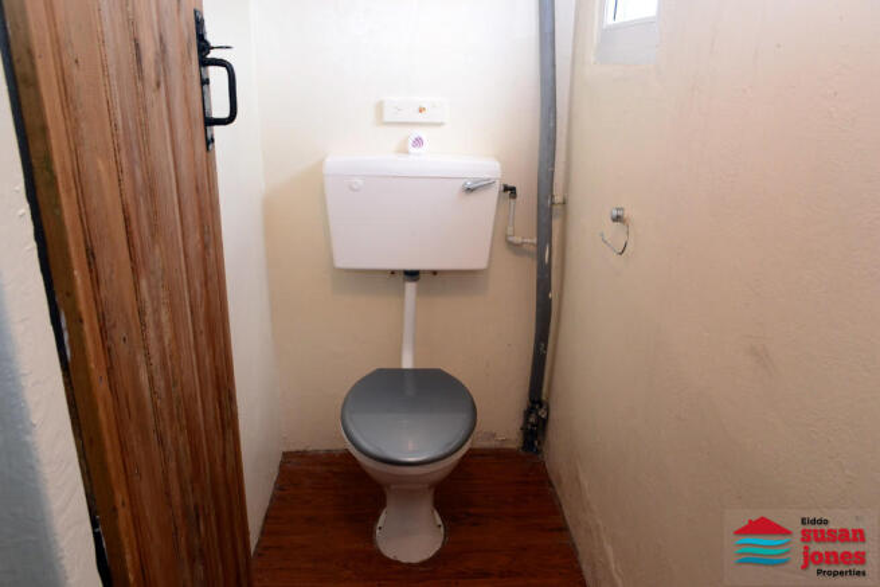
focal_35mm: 27
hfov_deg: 67.4
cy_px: 294
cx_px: 440
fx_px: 660
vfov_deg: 48.0
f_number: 6.3
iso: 800
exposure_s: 1/60
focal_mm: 18
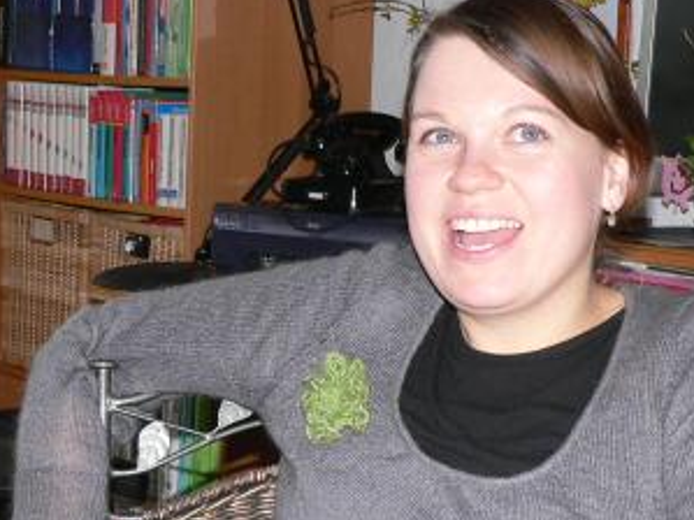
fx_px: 2144
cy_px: 323
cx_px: 216
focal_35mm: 107
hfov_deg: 18.3
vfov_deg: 13.8
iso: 100
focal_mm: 8.3
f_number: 2.8
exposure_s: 1/250
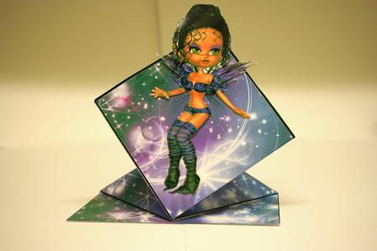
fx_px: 518
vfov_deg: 27.2
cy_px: 126
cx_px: 188
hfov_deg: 40.0
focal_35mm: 50
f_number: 4
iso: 400
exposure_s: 1/60
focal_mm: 33
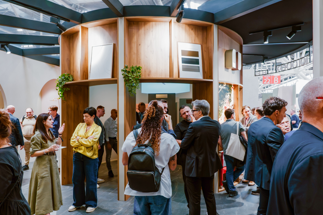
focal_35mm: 25
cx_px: 163
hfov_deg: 71.5
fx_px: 224
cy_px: 111
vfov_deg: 51.3
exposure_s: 1/125
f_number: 5.6
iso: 4000
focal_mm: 24
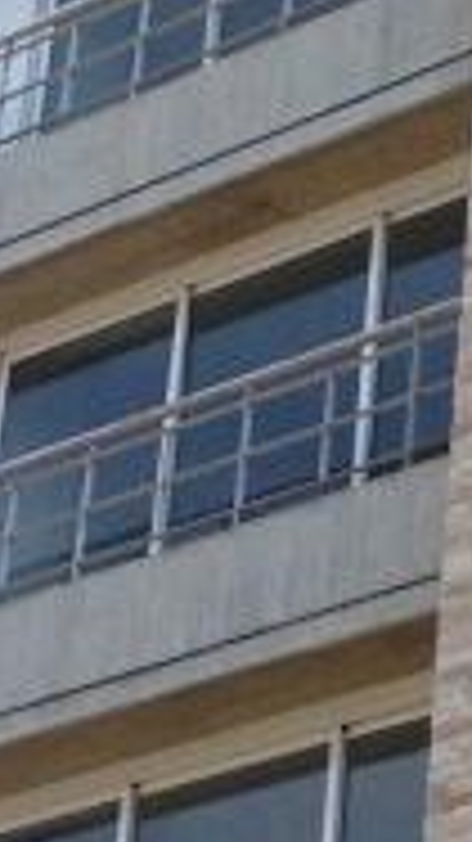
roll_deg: -3.4
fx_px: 4389
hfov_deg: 6.1
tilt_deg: +34.6
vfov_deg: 10.9
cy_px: 63
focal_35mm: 197
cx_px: 414
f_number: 2.4
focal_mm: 4.12
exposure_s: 1/1106
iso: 50
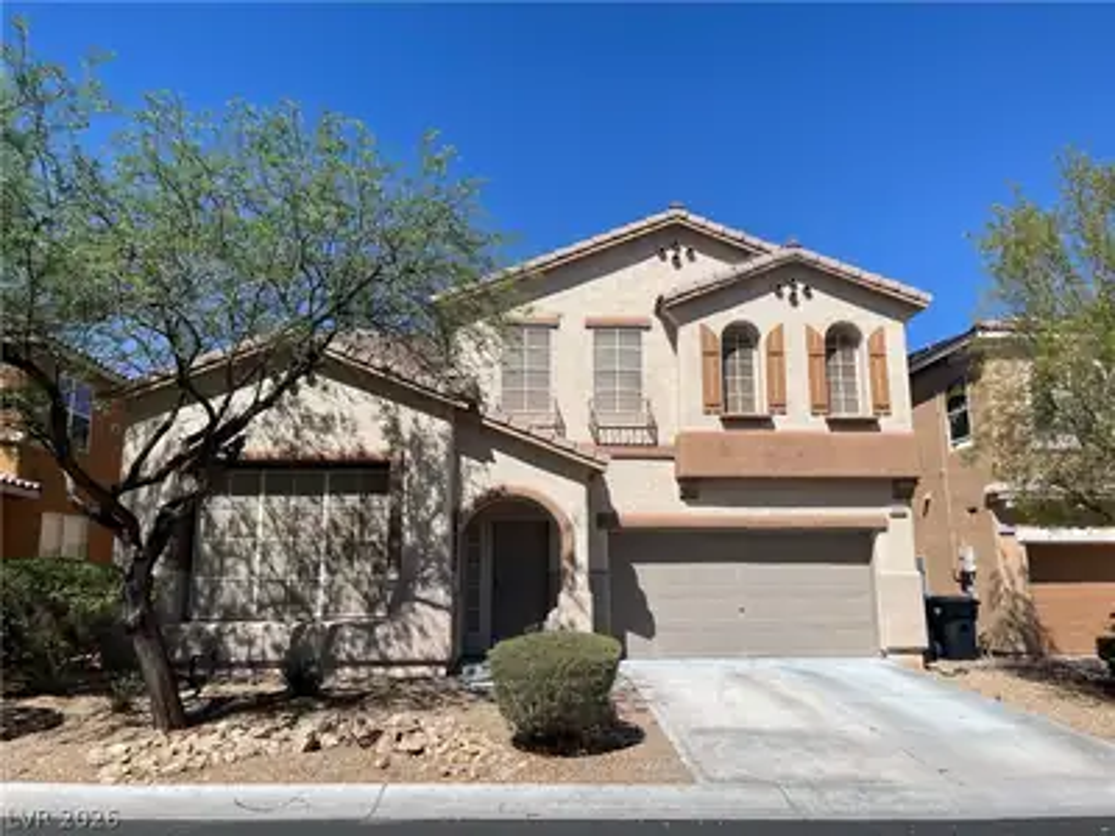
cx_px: 558
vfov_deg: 54.9
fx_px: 805
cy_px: 418
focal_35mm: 25
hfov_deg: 69.4
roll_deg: +1.0
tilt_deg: +10.5
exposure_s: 1/4717
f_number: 1.6
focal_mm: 5.1
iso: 32
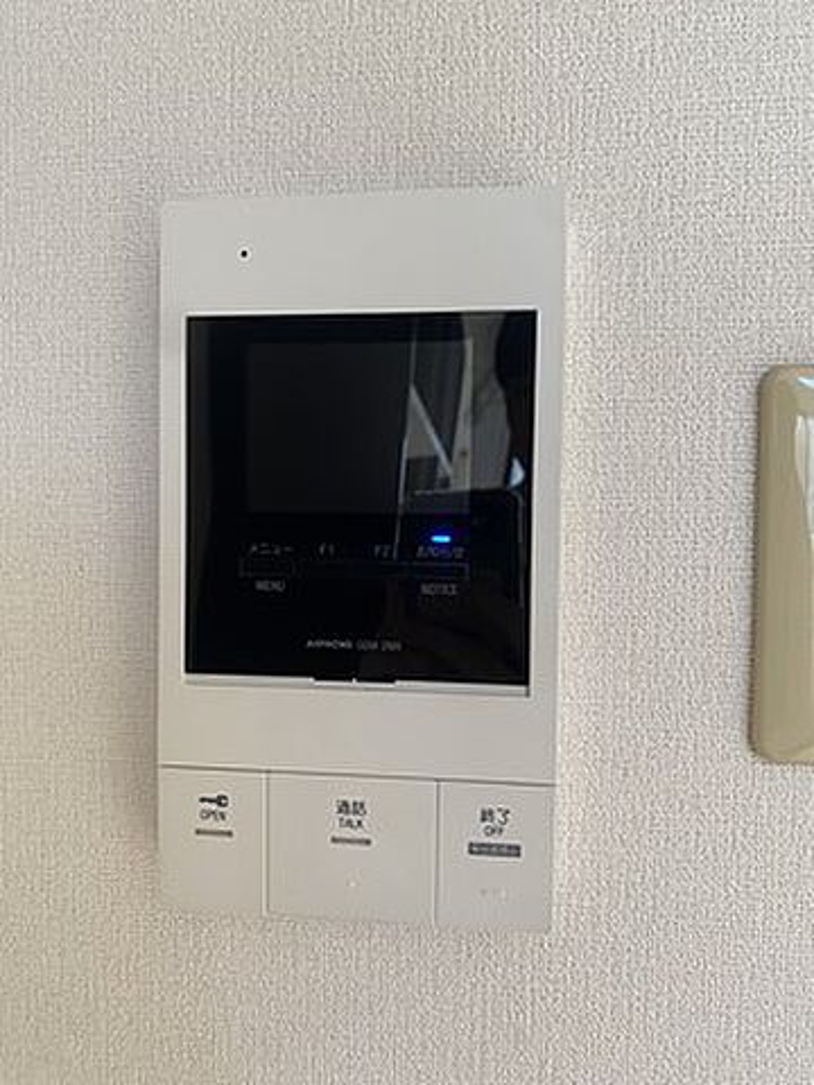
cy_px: 542
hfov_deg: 53.1
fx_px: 815
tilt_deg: -2.1
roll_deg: +0.6
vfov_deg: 67.3
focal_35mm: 26
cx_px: 407
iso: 80
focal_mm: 4.25
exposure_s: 1/60
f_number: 1.8
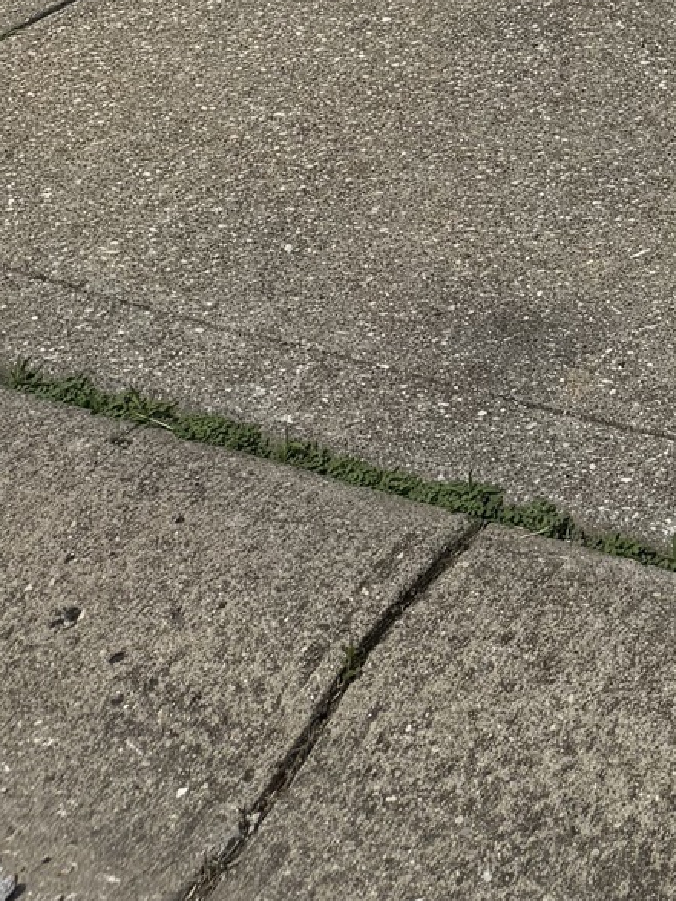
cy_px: -857
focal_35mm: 94
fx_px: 2448
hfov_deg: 14.6
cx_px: 1022
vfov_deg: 16.4
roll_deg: +1.4
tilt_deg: -3.7
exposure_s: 1/9009
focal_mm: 6.76
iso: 80
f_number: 1.78
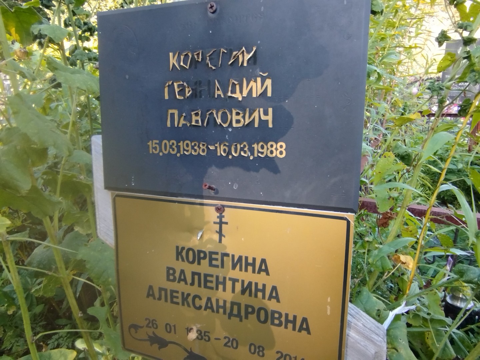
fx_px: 333
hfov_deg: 71.6
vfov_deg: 56.8
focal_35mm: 24
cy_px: 180
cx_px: 240
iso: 80
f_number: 2.2
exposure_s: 1/100
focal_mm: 1.65
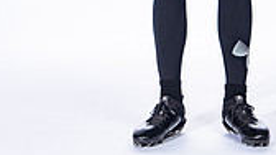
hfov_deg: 8.5
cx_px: 189
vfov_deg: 4.7
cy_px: -204
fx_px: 1849
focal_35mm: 253
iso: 250
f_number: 8
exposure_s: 1/250
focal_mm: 90
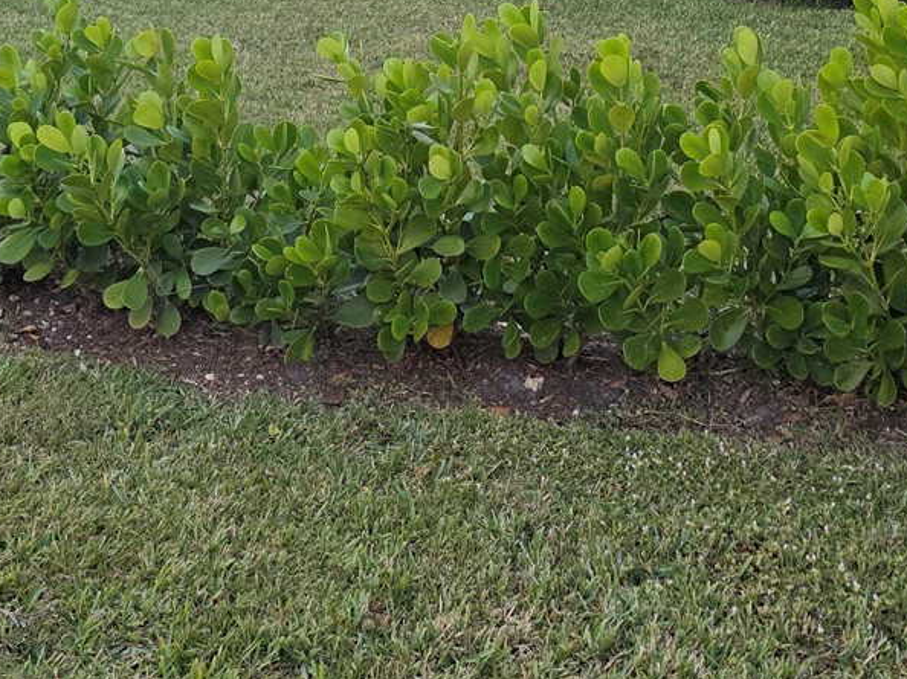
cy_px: -156
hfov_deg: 31.1
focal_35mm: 62
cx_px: 366
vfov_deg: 21.7
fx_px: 1624
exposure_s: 1/120
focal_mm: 6.3
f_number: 1.7
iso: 250
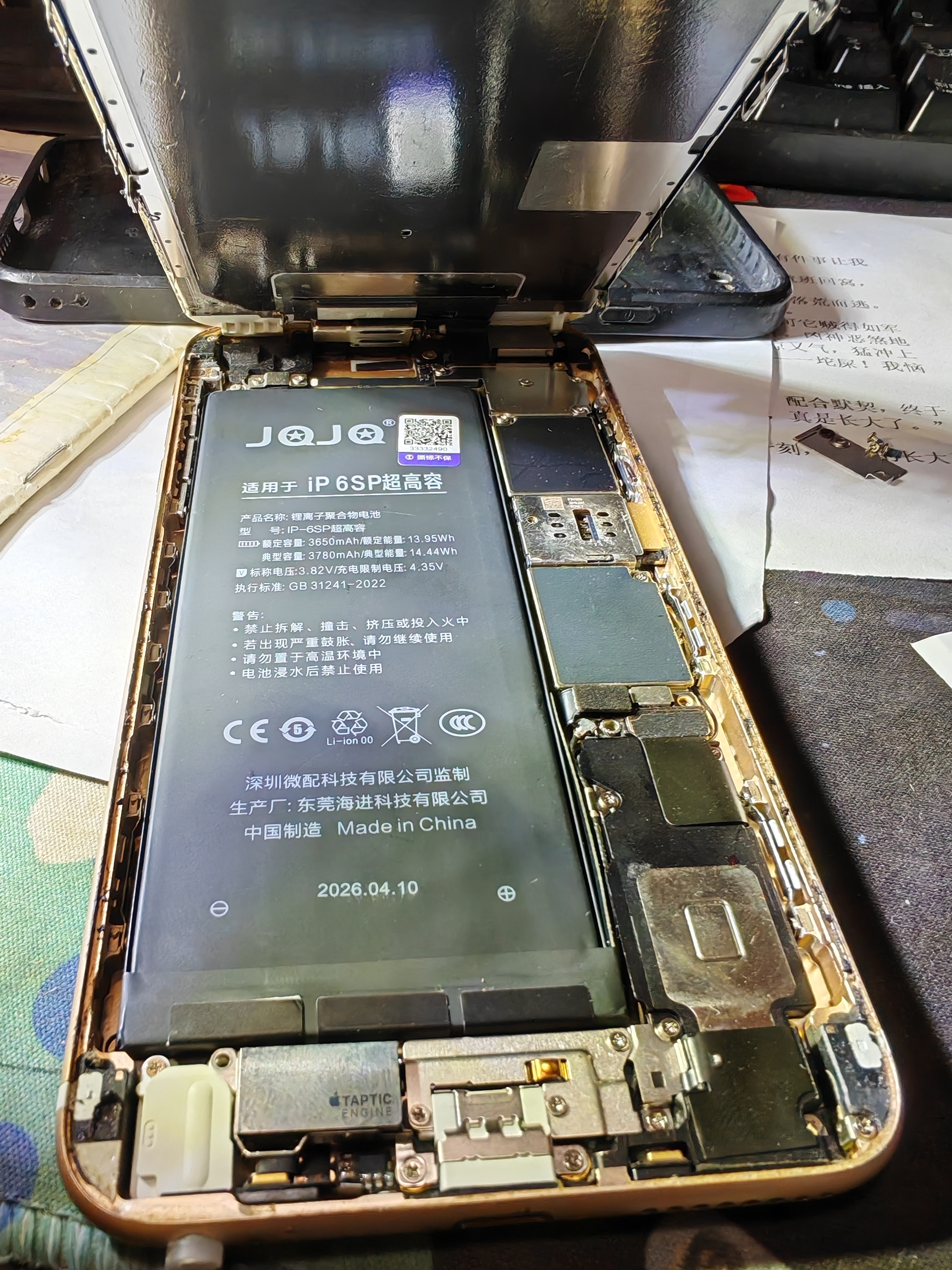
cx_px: 476
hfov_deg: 53.1
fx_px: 953
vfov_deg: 67.3
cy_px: 635
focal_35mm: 26
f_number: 2.2
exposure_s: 1/50
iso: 64
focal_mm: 1.96
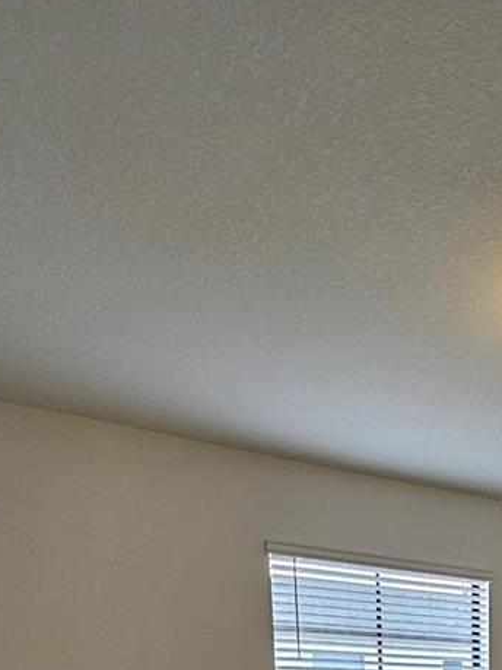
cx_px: 520
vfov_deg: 37.5
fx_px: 658
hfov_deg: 36.8
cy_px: 838
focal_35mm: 34
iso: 64
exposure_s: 1/60
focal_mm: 2.2
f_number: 2.2
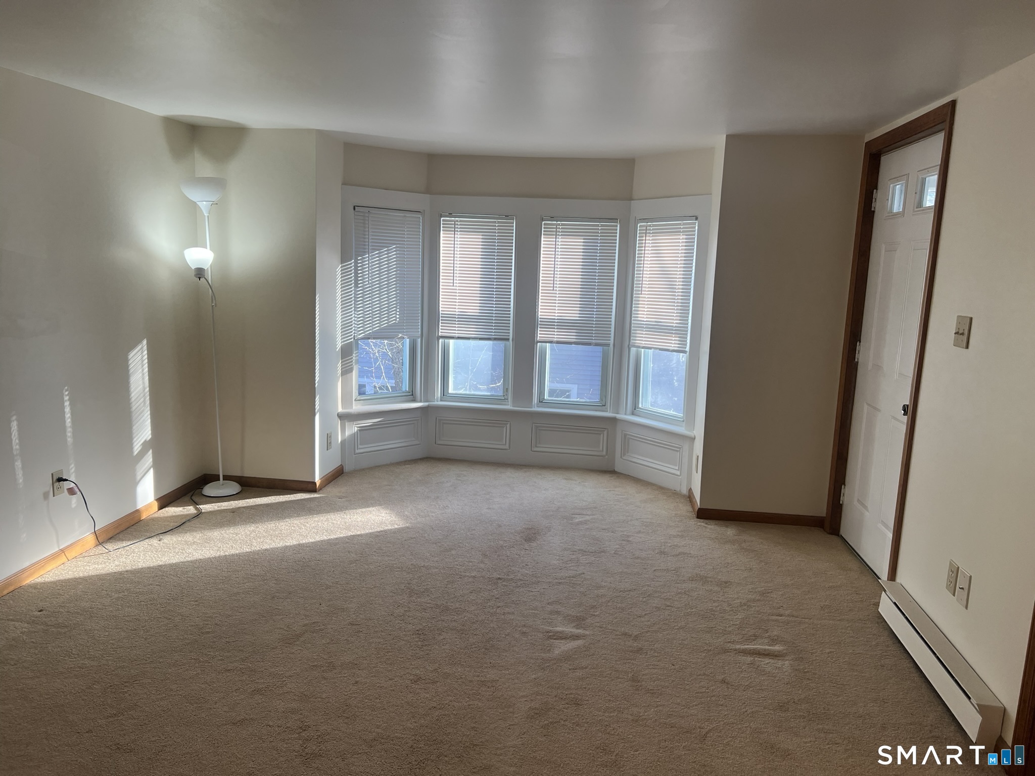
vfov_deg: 53.1
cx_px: 518
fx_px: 777
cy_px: 388
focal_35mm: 26
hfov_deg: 67.3
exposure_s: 1/191
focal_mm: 5.7
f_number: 1.5
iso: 40
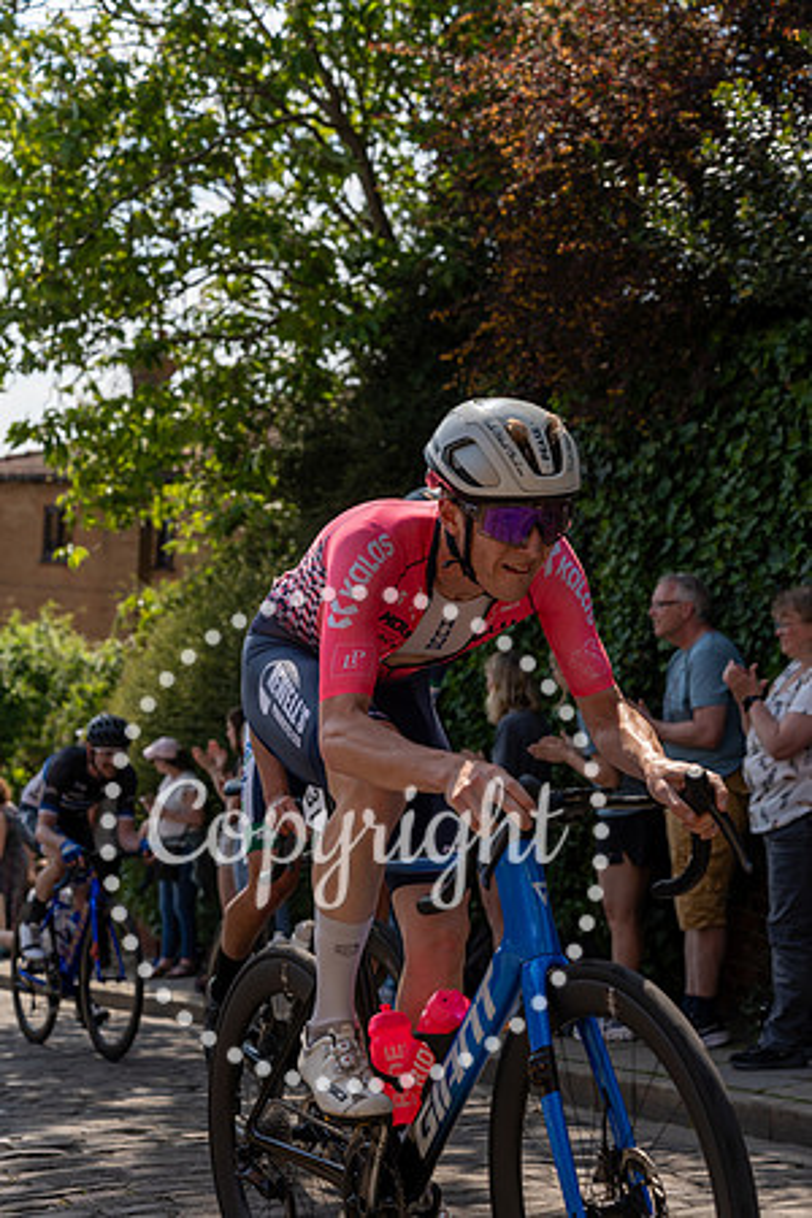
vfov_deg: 34.5
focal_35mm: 58
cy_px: 609
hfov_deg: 23.4
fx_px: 1962
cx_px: 406
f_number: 4.5
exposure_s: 1/1000
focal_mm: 58
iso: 100
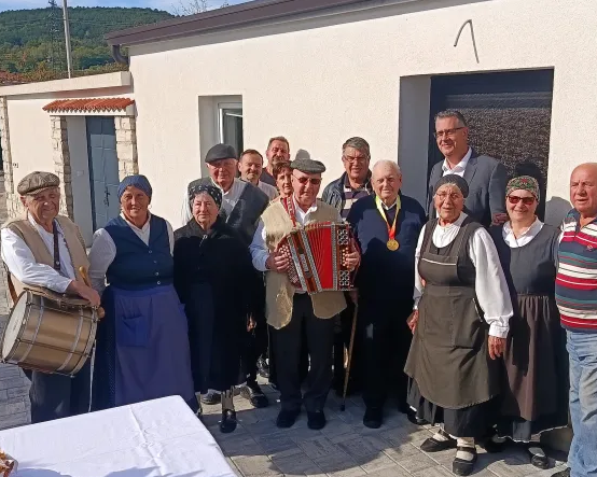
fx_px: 654
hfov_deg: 49.1
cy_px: 240
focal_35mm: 37
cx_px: 320
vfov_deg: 40.1
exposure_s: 1/910
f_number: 1.7
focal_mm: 5.24
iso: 53
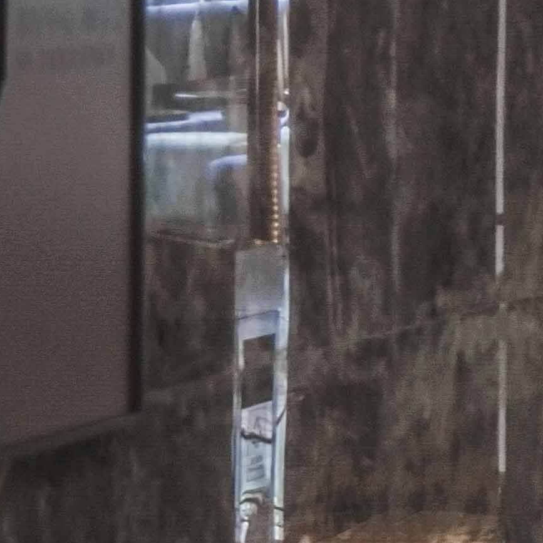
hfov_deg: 5.4
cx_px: 2325
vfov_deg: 6.2
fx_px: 4951
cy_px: -132
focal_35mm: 279
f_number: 4
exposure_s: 1/8
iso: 160
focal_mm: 24.7
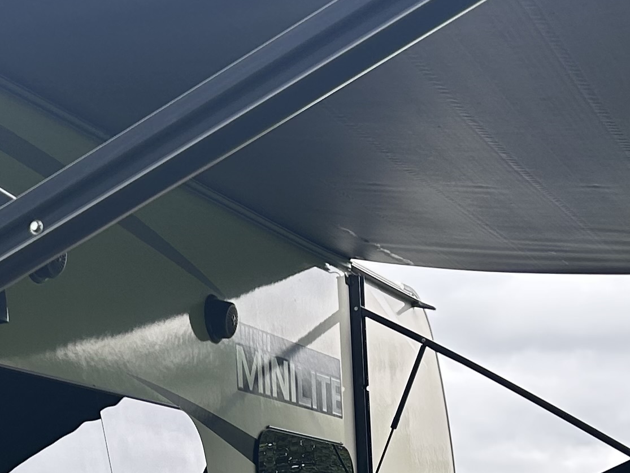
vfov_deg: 15.2
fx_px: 1711
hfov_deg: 20.8
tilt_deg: +2.8
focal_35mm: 94
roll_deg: +3.5
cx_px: 253
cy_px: 574
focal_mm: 5.7
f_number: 1.5
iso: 50
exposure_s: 1/346
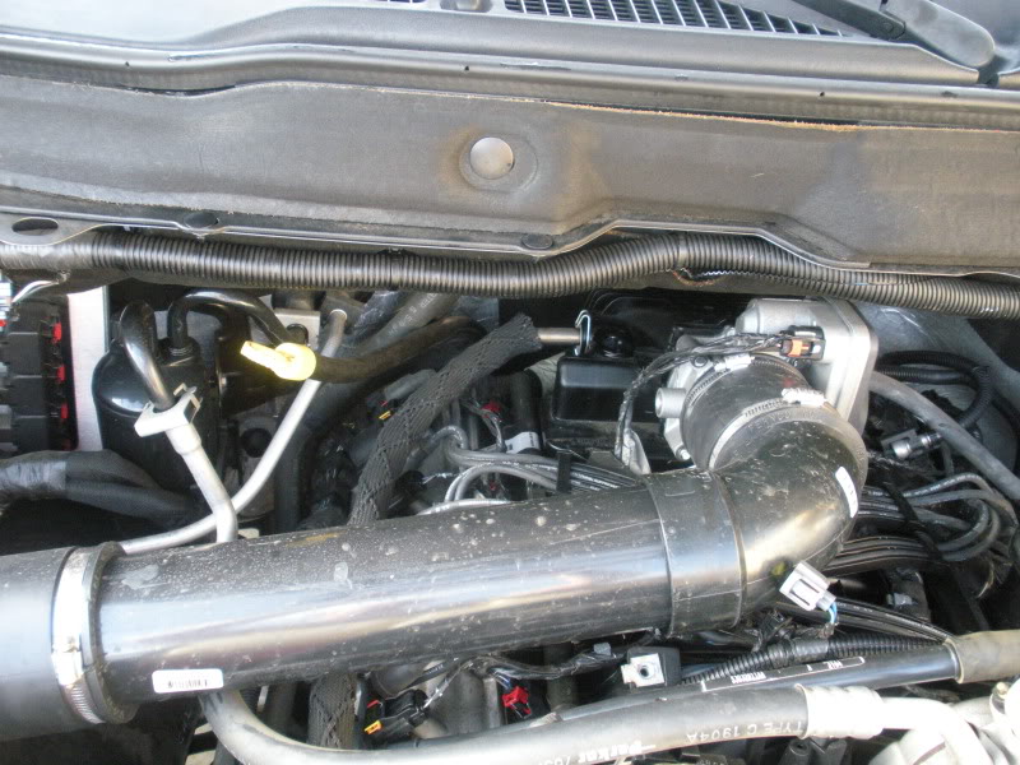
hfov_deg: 51.4
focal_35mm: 36
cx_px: 510
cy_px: 382
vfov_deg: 39.7
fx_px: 1061
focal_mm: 6.3
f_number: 3.5
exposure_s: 1/60
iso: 382
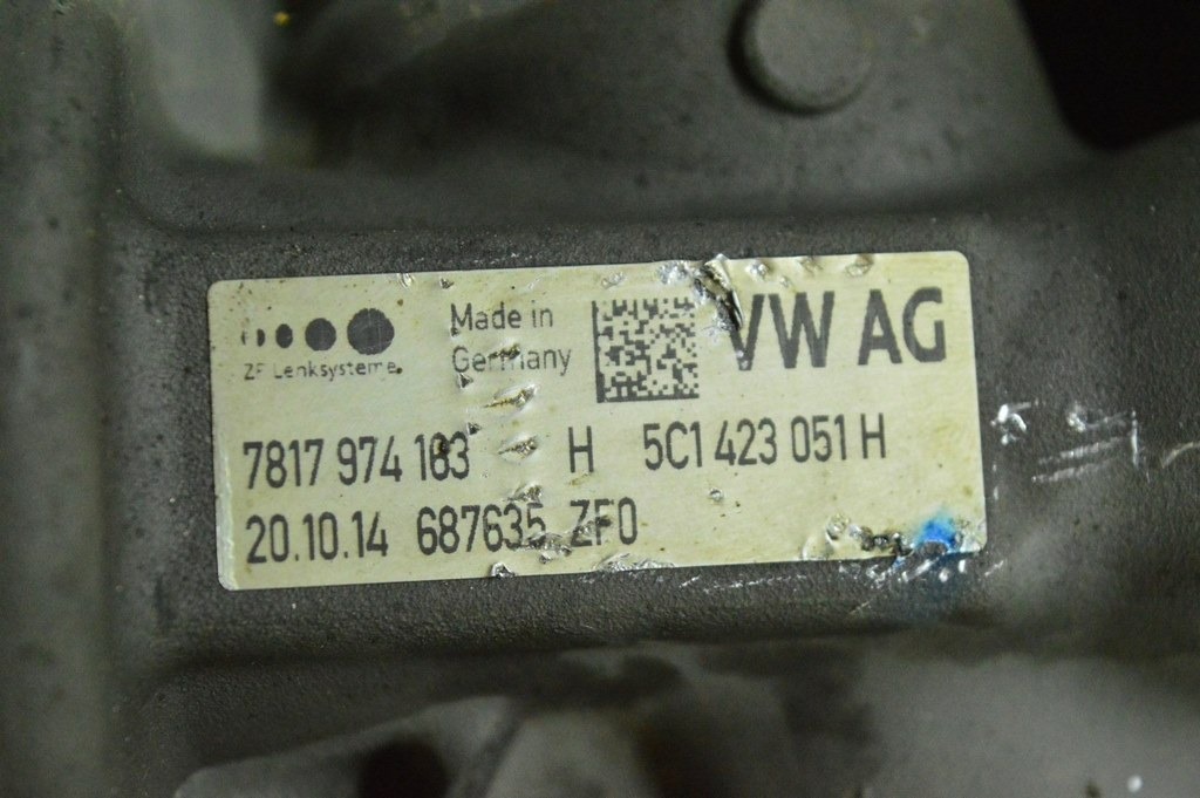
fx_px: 2748
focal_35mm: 82
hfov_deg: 24.6
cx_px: 600
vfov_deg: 16.5
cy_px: 399
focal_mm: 55
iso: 6400
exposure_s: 1/320
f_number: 5.6
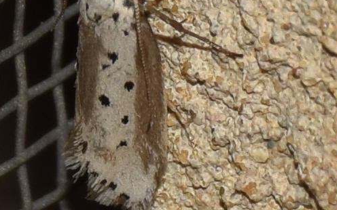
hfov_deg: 5.1
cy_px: 47
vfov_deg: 3.2
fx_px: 3802
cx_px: 118
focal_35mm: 414
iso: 100
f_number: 13
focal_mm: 140
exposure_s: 1/160
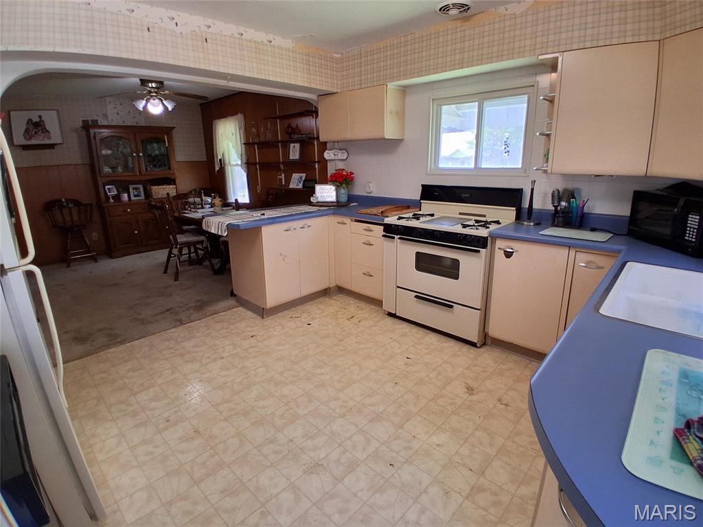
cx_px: 352
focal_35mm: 17
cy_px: 264
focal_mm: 1.4
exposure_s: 1/60
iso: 125
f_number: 2.2
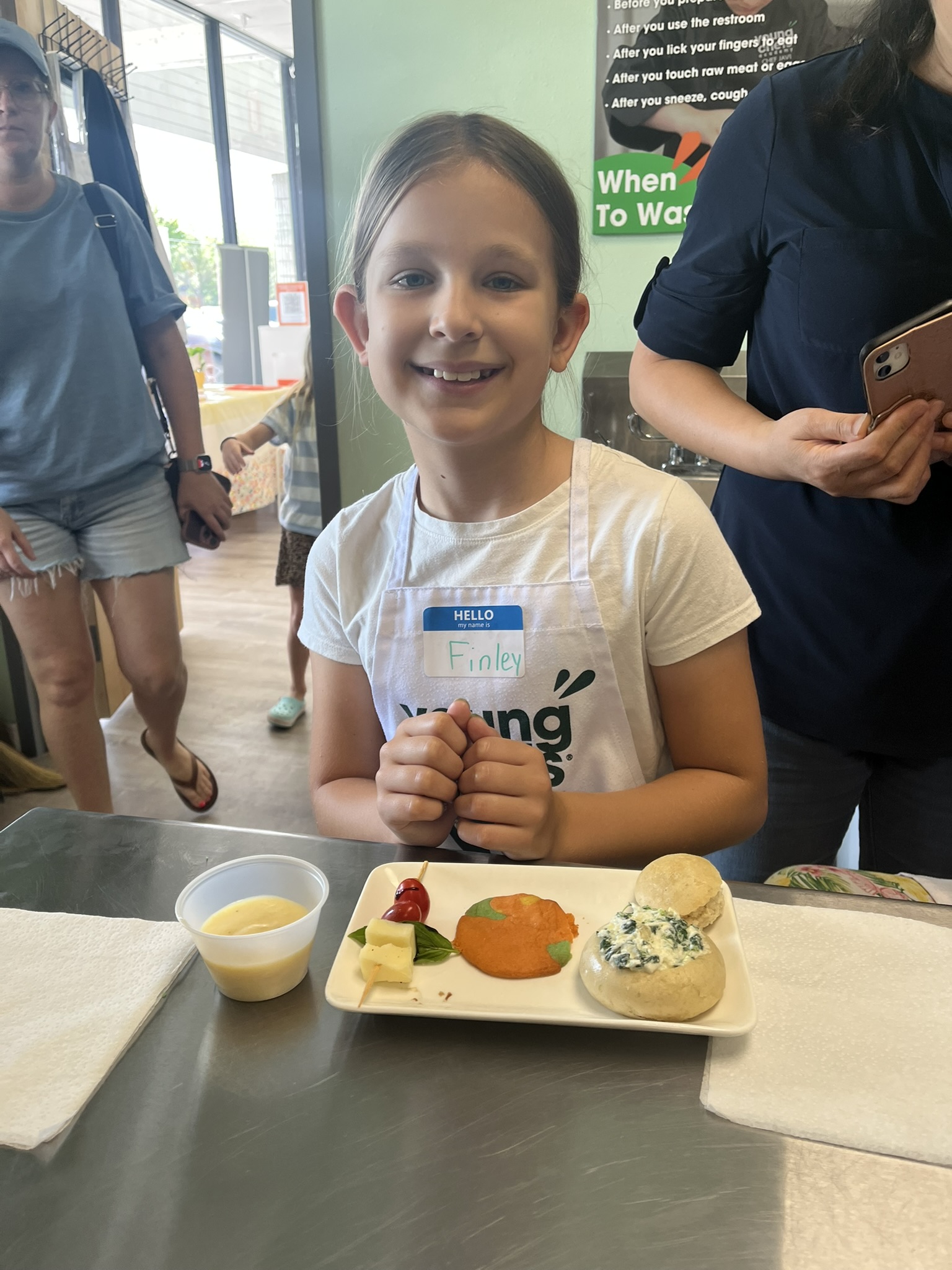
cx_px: 476
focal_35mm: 26
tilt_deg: -16.3
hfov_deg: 53.1
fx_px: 953
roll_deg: +0.9
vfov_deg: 67.3
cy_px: 635
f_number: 1.6
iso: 80
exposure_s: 1/120
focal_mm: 5.1
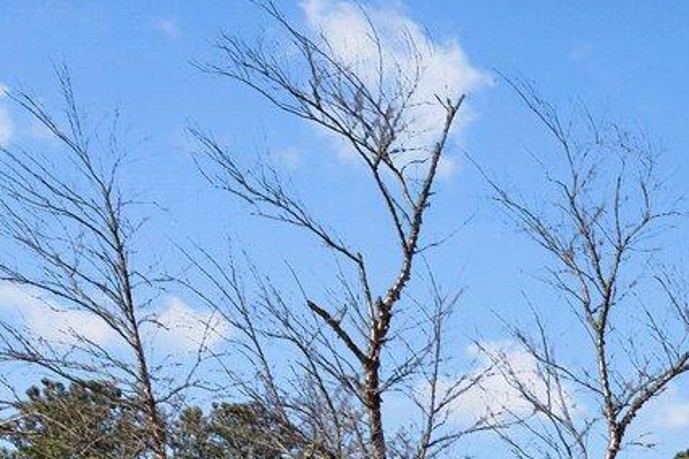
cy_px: 985
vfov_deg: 14.1
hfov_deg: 20.5
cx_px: 1163
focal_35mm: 77
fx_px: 1474
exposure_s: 1/3200
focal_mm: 16
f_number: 4
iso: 250
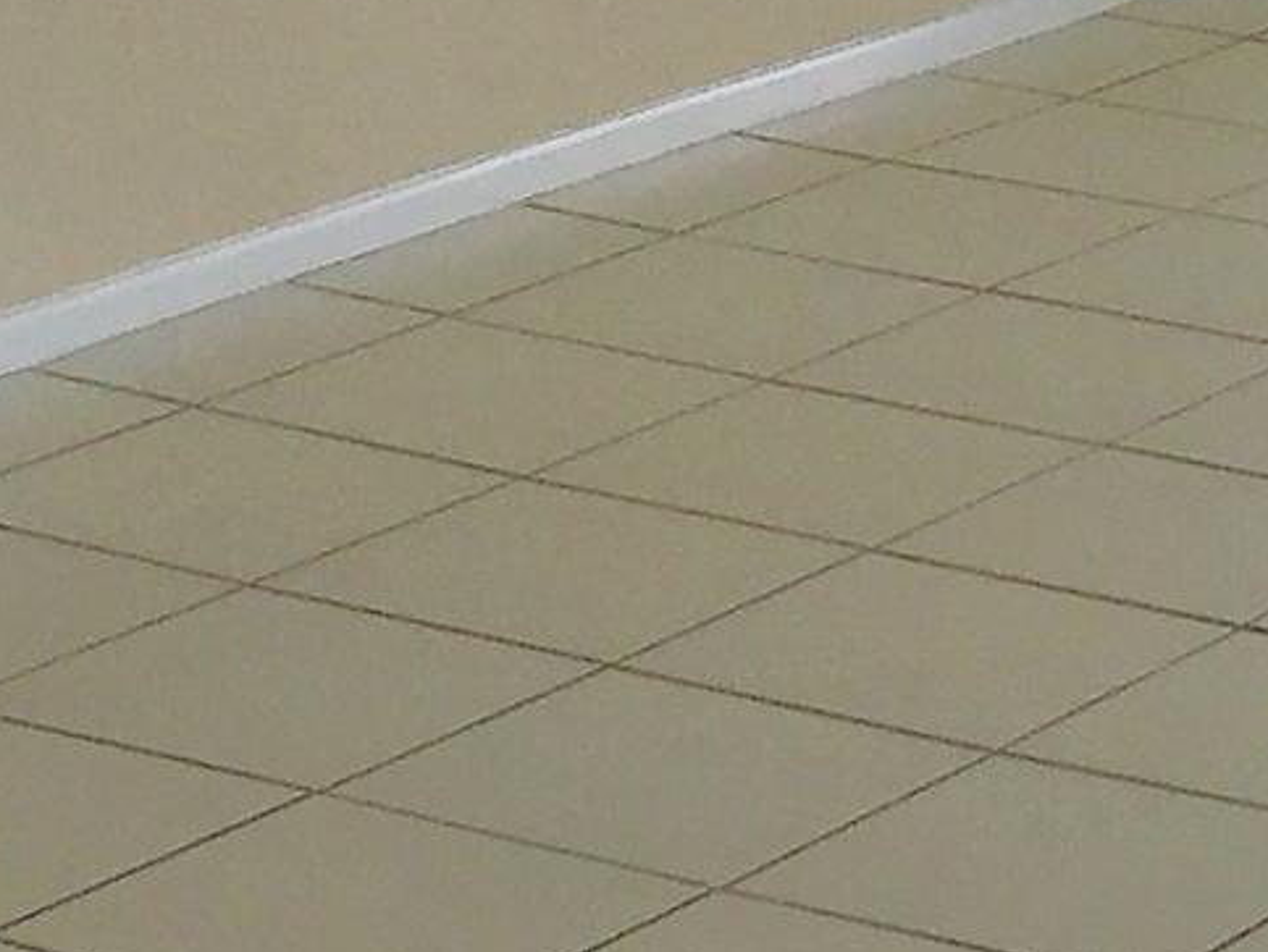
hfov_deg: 10.8
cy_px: -907
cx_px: 1365
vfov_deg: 7.9
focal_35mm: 180
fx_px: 6598
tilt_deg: -2.1
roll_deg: -2.1
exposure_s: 1/126
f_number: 2.2
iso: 32
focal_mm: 4.15
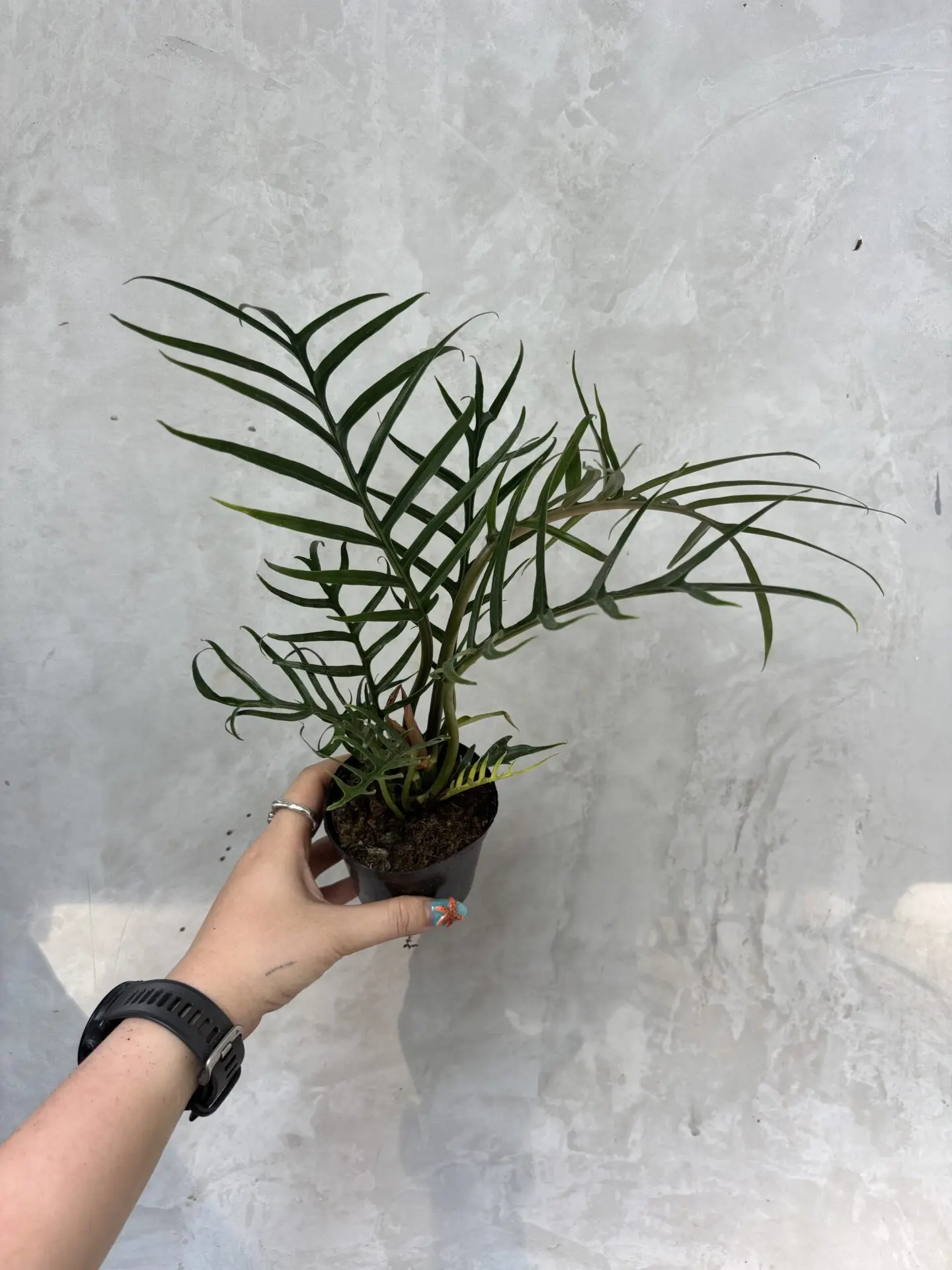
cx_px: 476
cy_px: 635
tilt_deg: -4.2
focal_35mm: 26
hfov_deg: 53.1
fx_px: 953
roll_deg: -1.3
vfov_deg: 67.3
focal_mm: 5.96
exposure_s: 1/128
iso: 32
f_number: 1.6
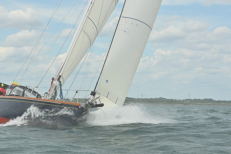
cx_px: 90
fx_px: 809
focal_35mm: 126
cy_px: 87
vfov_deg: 10.9
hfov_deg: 16.2
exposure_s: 1/1250
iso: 320
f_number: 11
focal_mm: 98
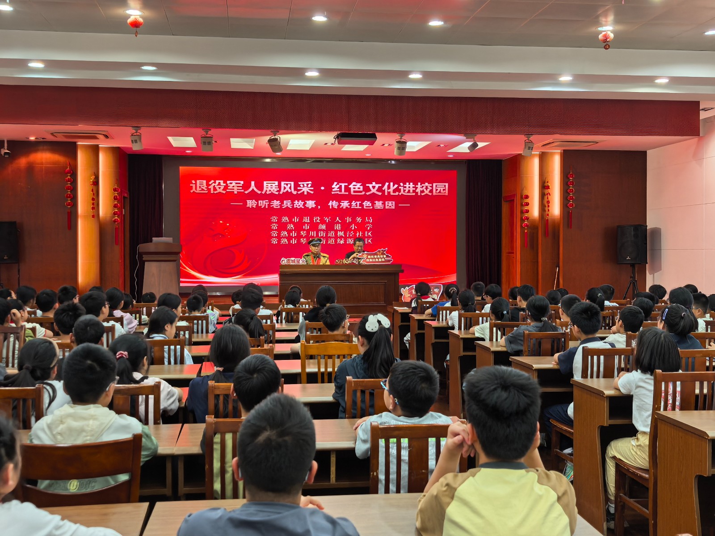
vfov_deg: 36.0
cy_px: 268
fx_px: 826
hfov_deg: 46.8
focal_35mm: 40
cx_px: 358
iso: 64
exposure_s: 1/100
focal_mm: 6.98
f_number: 1.4
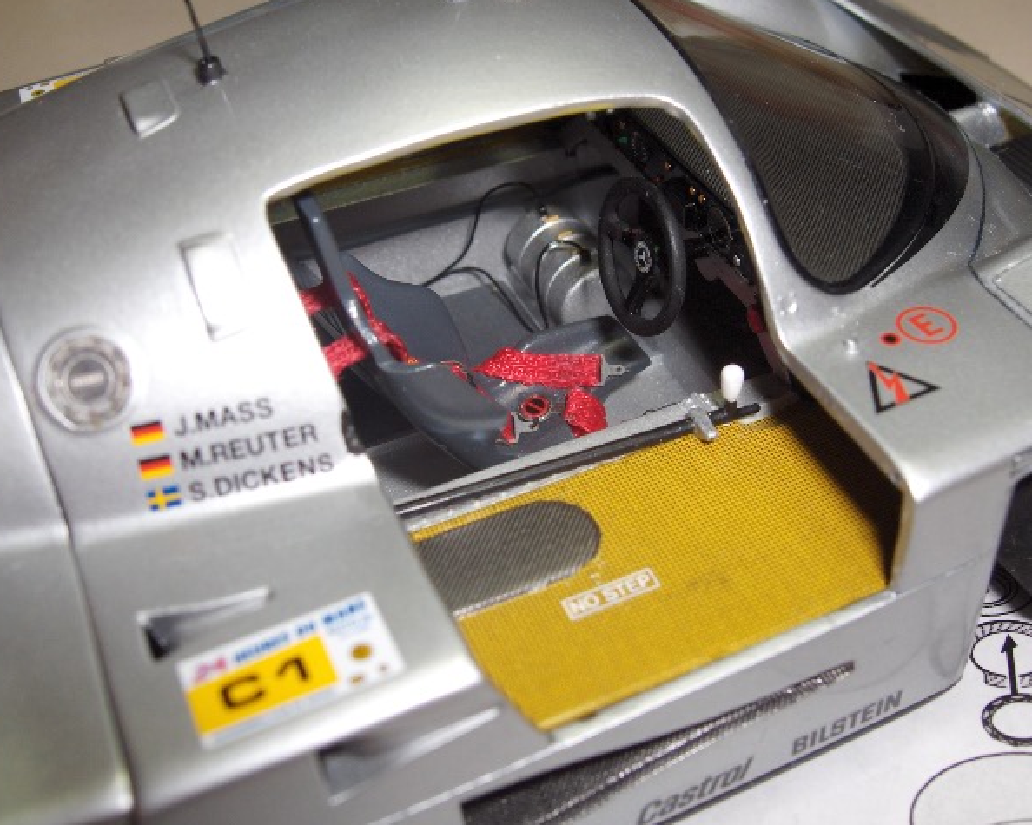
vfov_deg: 36.5
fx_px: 1252
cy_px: 410
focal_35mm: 41
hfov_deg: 44.8
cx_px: 532
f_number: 4.8
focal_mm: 8
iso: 100
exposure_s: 1/145
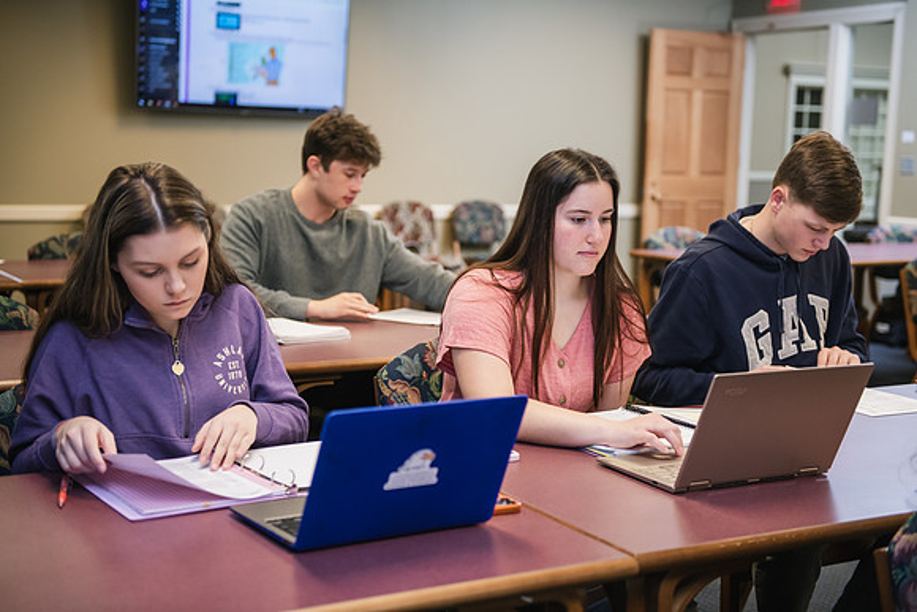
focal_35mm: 55
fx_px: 1401
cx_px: 458
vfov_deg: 24.6
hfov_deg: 36.2
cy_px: 306
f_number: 2.8
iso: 1250
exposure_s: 1/200
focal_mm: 55
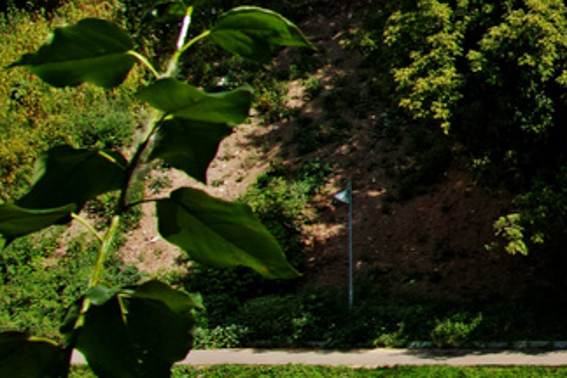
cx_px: 1286
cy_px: 37
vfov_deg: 7.7
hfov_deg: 10.3
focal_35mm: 178
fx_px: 2803
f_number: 9
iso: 100
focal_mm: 24
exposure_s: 1/160
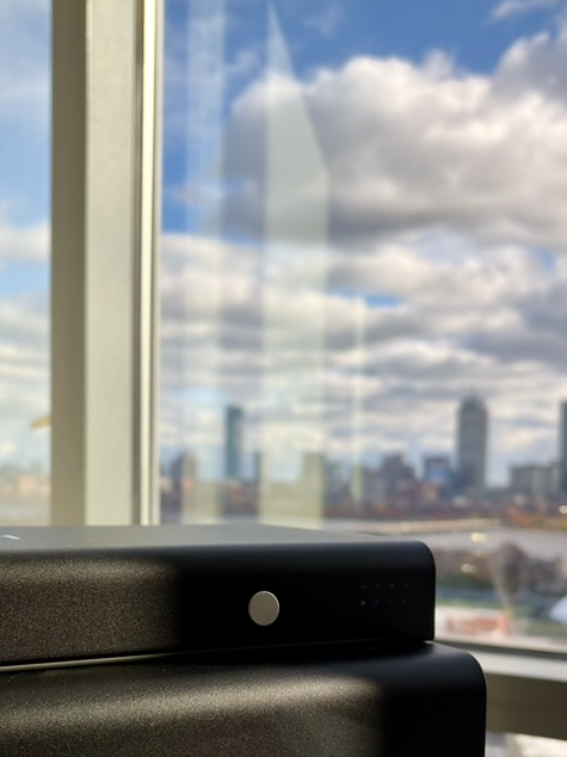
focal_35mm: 42
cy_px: 521
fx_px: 918
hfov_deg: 34.2
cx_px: 223
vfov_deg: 44.0
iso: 32
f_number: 1.6
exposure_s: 1/1894
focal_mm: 5.96
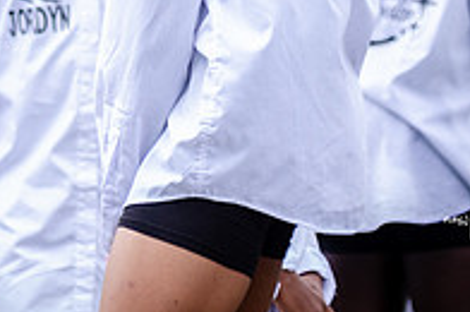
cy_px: -103
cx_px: 82
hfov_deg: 2.9
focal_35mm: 709
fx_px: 9241
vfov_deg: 1.9
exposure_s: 1/640
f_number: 3.5
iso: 400
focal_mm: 160
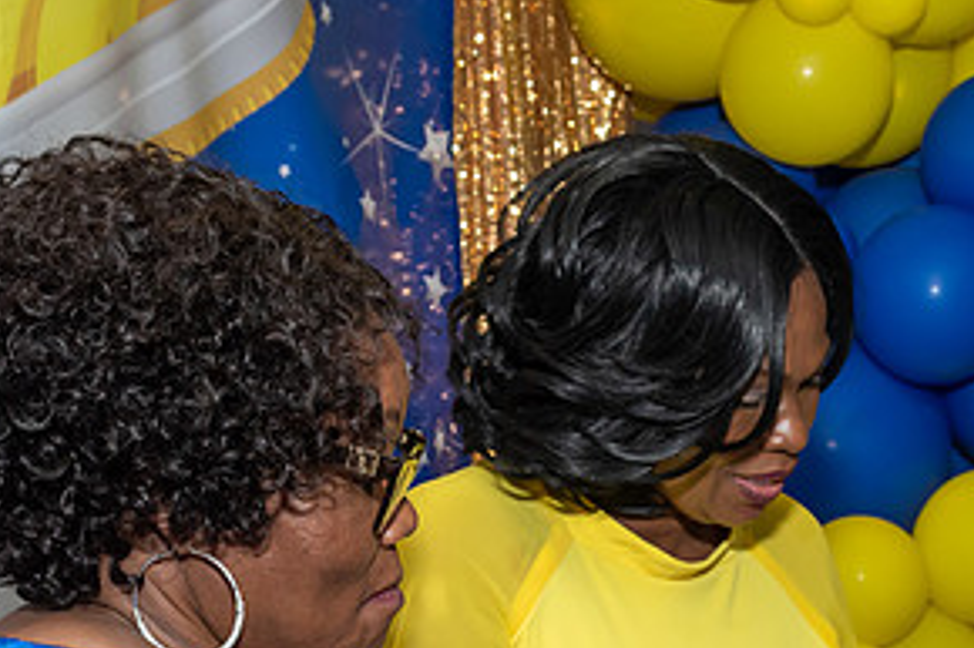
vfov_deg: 14.8
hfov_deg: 22.3
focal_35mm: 91
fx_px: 2461
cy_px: 646
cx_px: 661
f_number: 6.3
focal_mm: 23
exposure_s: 1/250
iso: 500
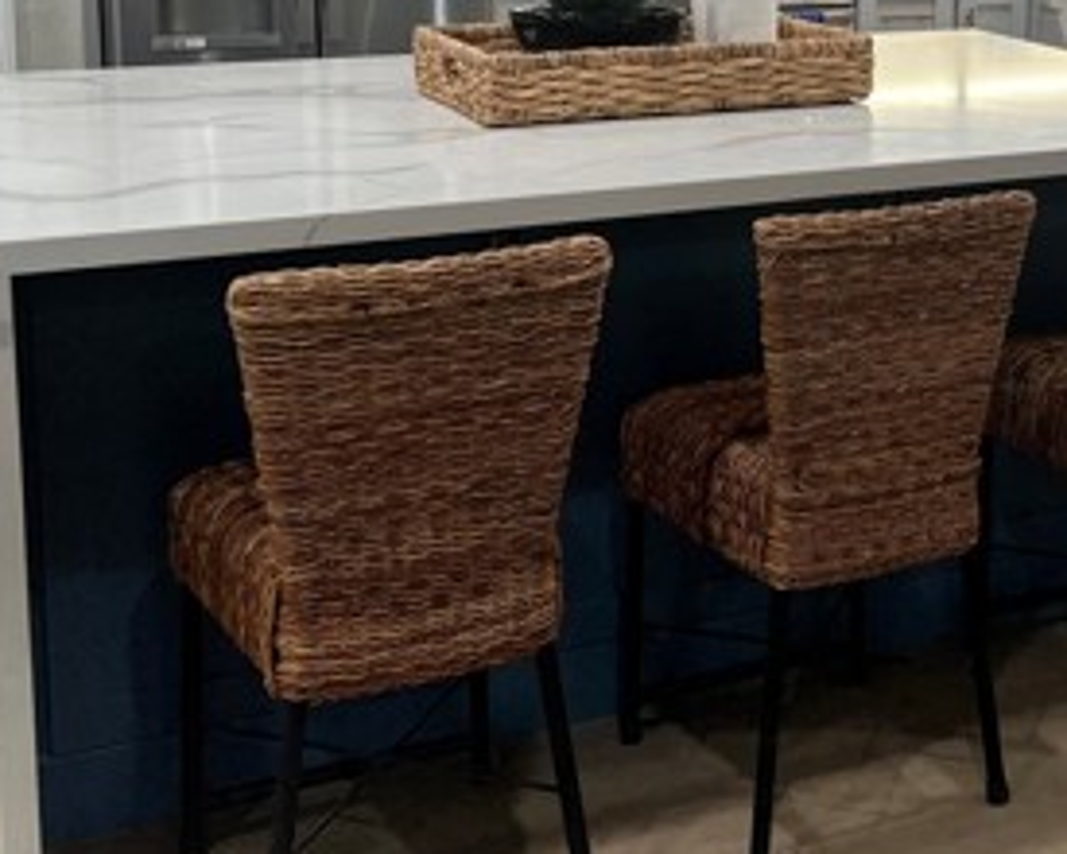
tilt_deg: -8.4
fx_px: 1863
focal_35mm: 59
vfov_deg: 25.1
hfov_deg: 30.6
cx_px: 954
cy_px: 93
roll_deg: -1.5
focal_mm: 5.7
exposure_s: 1/120
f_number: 1.5
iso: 80
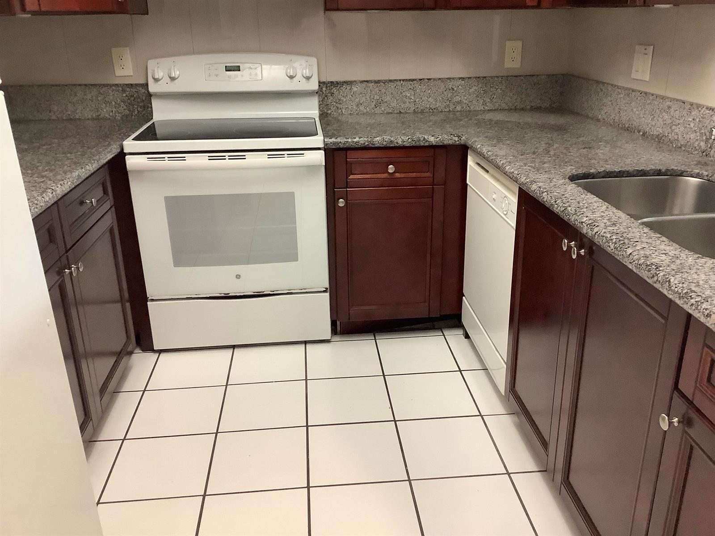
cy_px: 268
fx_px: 640
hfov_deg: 58.4
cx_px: 358
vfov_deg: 45.4
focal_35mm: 31
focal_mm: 3.3
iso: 250
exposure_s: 1/60
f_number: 2.4
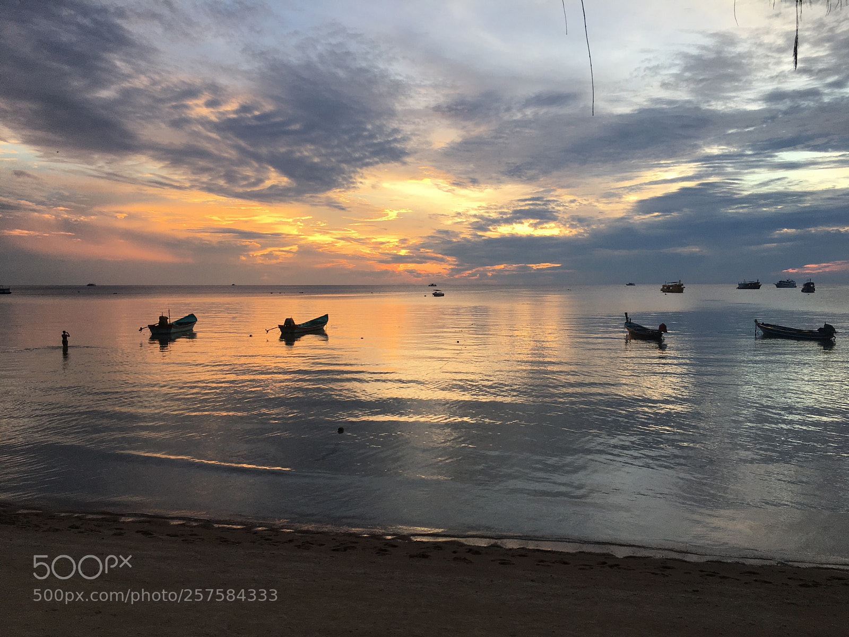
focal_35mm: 29
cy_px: 318
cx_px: 424
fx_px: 711
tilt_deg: -2.7
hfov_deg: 61.7
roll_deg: -0.1
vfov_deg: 48.2
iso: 25
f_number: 2.2
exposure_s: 1/127
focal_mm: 4.15
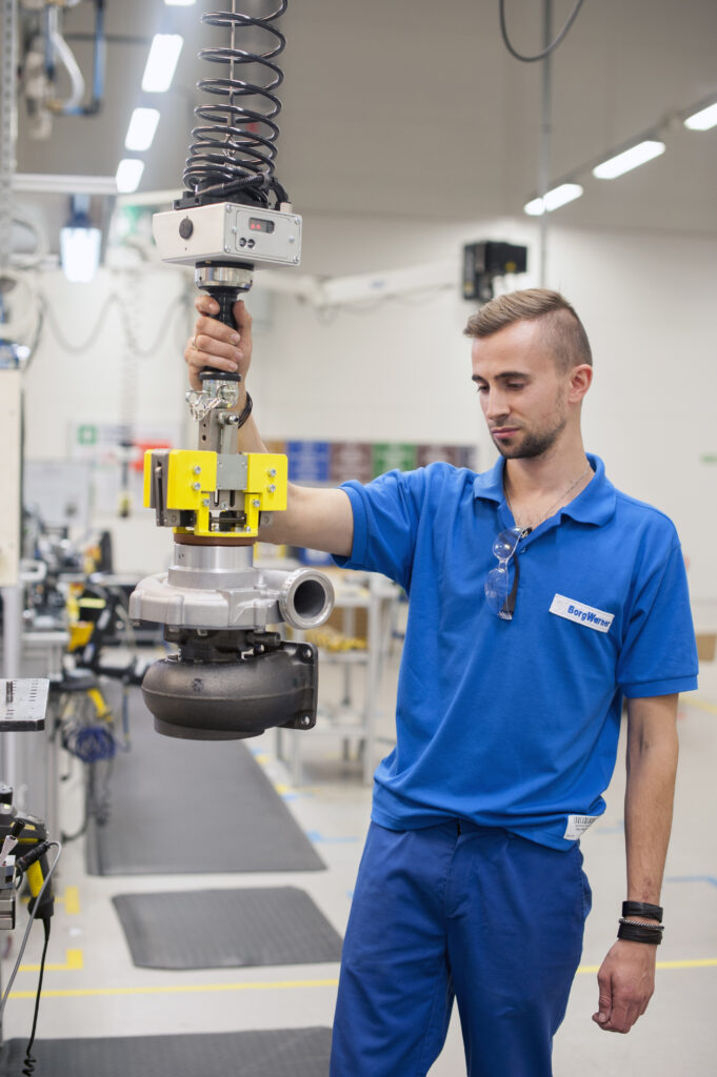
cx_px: 358
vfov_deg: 39.6
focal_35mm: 50
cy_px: 538
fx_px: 1496
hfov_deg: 26.9
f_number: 2.8
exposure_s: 1/125
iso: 500
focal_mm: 50
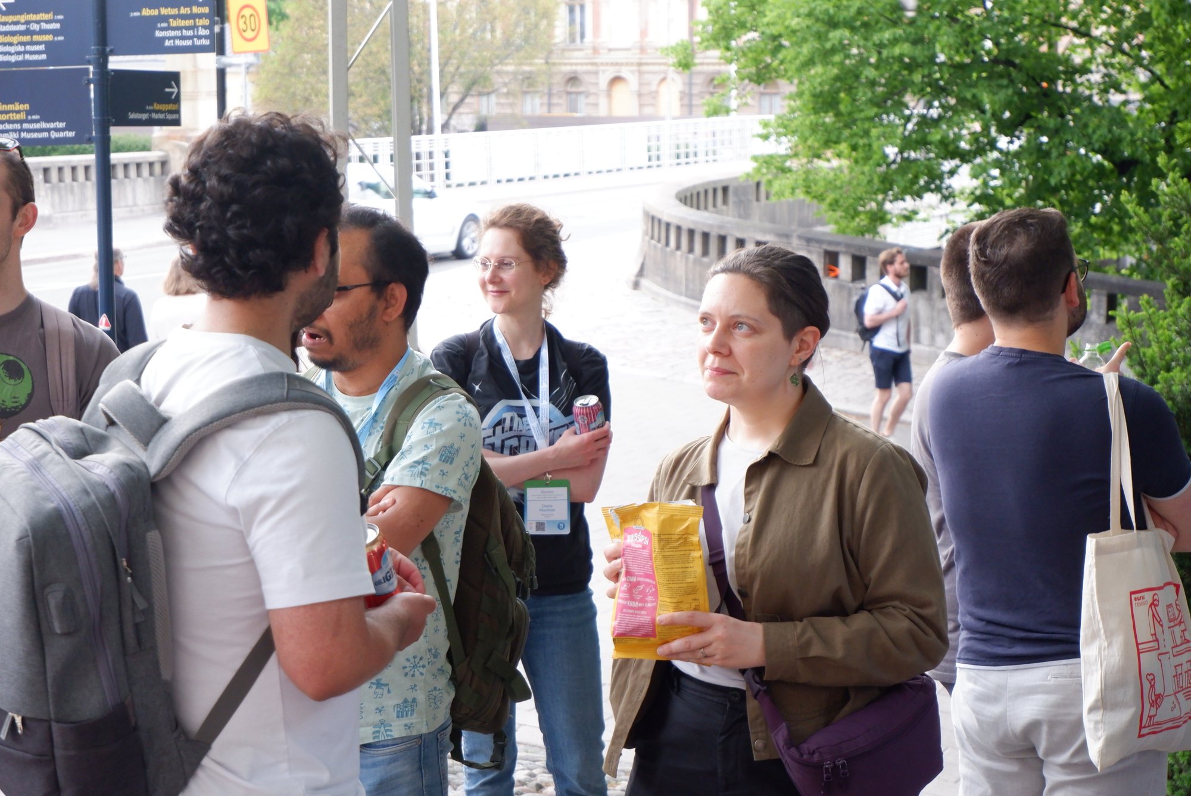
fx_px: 2251
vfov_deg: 20.0
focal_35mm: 68
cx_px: 596
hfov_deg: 29.6
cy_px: 398
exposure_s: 1/125
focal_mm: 45
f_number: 5.6
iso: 1600
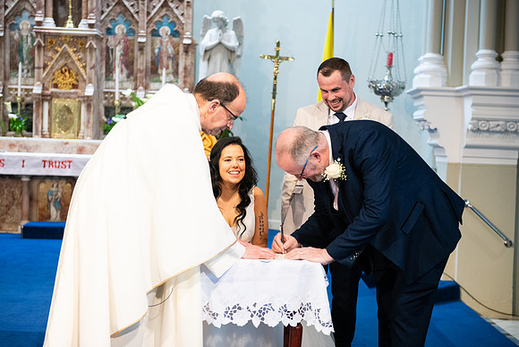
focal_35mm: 60
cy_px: 174
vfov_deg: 22.6
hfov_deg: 33.4
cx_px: 260
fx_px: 865
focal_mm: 60
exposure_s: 1/160
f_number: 3.5
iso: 1000
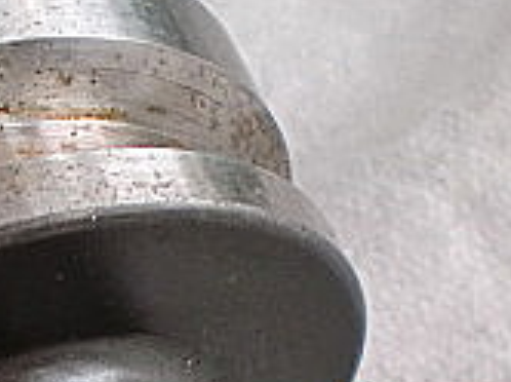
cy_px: 650
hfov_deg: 14.5
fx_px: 1990
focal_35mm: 135
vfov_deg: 10.4
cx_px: 55
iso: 100
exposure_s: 1/60
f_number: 3.1
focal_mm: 6.3
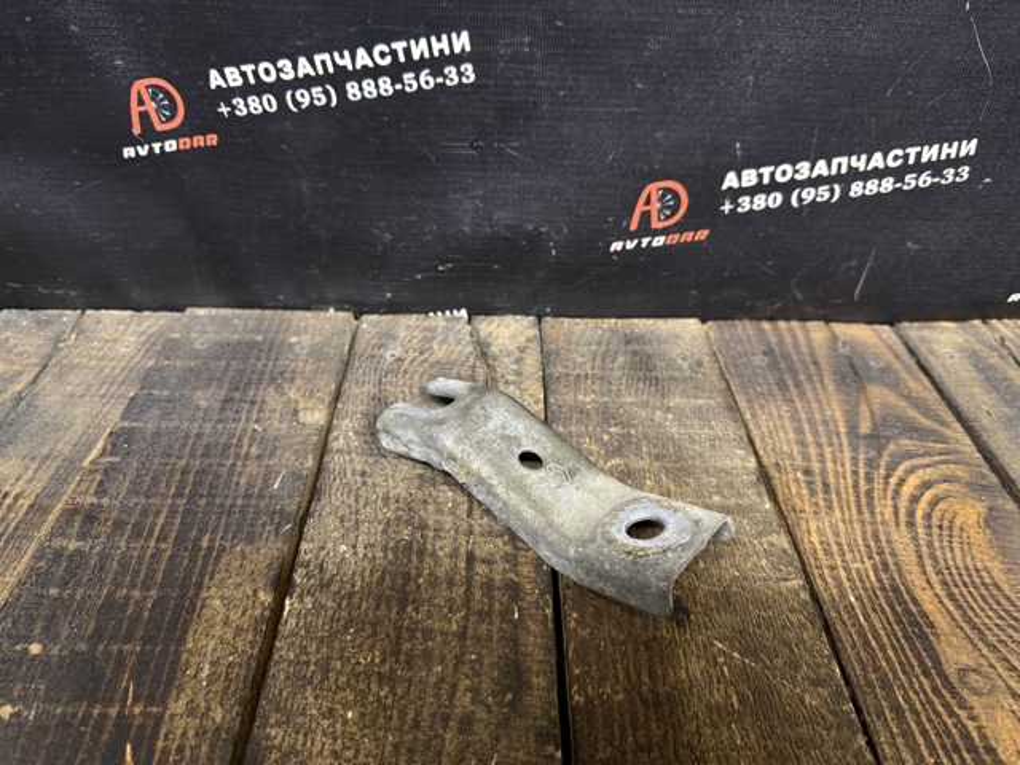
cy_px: 382
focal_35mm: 24
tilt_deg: -36.1
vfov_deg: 56.8
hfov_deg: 71.6
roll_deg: -1.5
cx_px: 510
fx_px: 707
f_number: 1.78
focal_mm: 6.76
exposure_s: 1/50
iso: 320
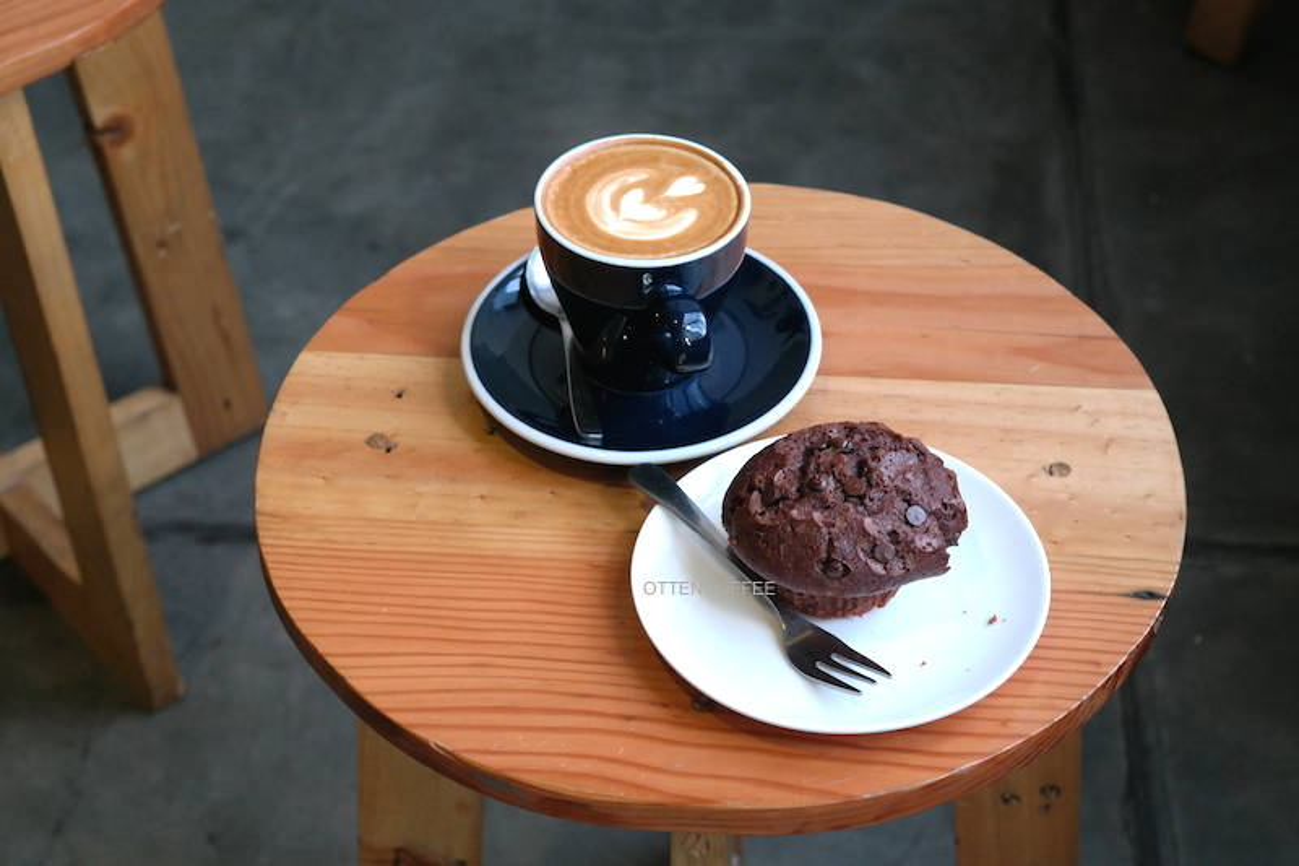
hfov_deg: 27.7
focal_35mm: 73
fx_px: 2633
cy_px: 433
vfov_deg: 18.7
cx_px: 650
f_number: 5.6
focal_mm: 48
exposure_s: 1/80
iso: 800
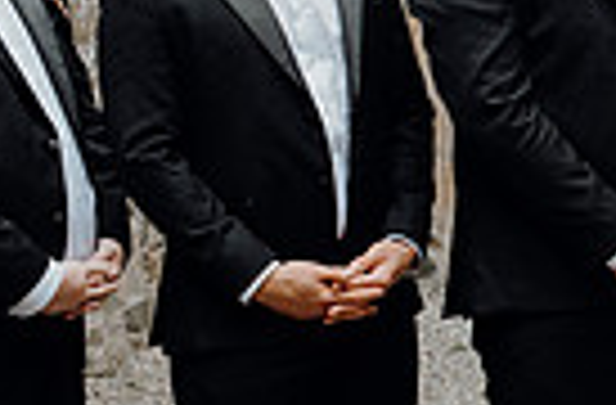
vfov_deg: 7.4
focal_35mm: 183
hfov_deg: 10.9
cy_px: 168
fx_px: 3117
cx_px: 917
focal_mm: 43
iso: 200
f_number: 5
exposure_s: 1/160
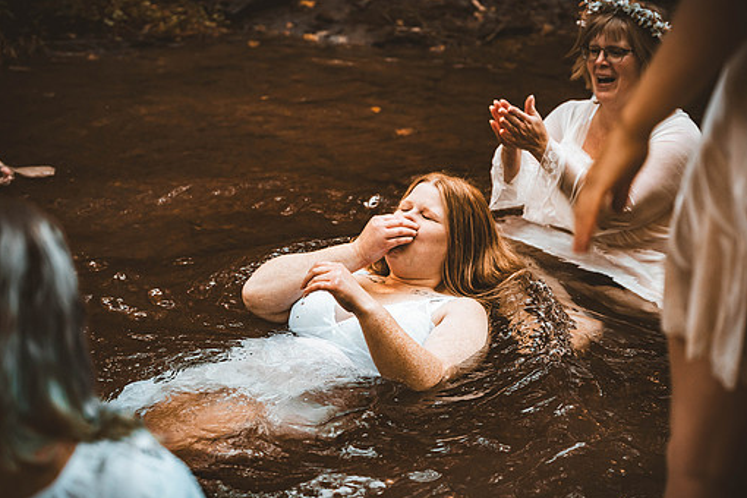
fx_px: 1888
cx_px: 374
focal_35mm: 91
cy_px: 259
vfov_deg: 15.0
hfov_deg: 22.4
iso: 1000
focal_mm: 80
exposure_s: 1/400
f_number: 2.8
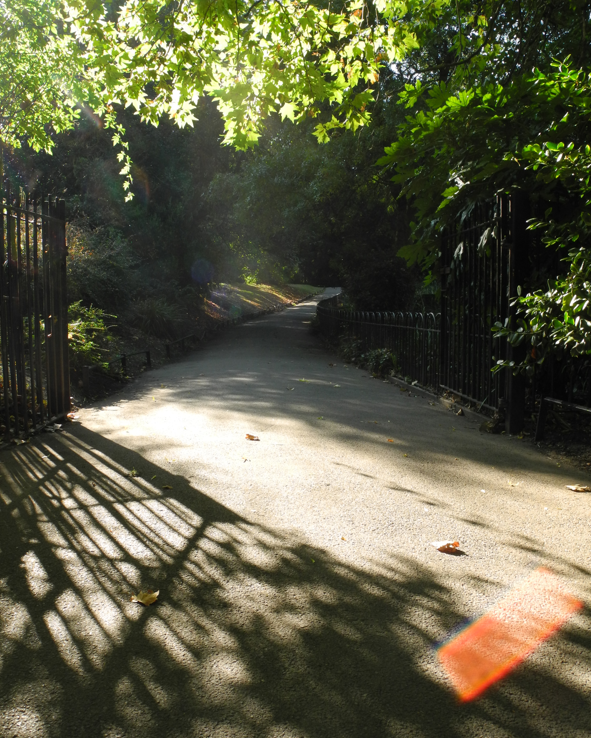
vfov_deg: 58.8
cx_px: 291
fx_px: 656
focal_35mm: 30
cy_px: 372
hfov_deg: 48.5
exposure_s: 1/160
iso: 200
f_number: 5
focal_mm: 6
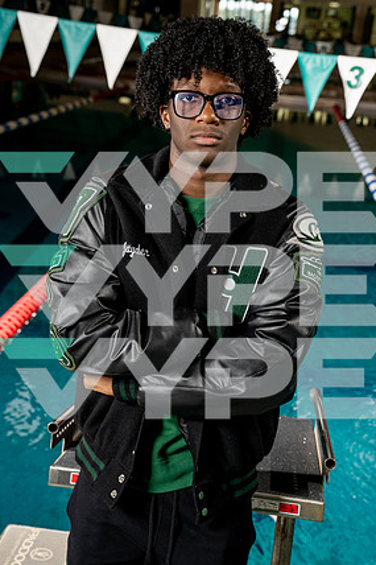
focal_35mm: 60
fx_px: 941
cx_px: 193
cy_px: 286
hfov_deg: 22.6
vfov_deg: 33.4
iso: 640
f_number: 6.3
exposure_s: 1/250
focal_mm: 57
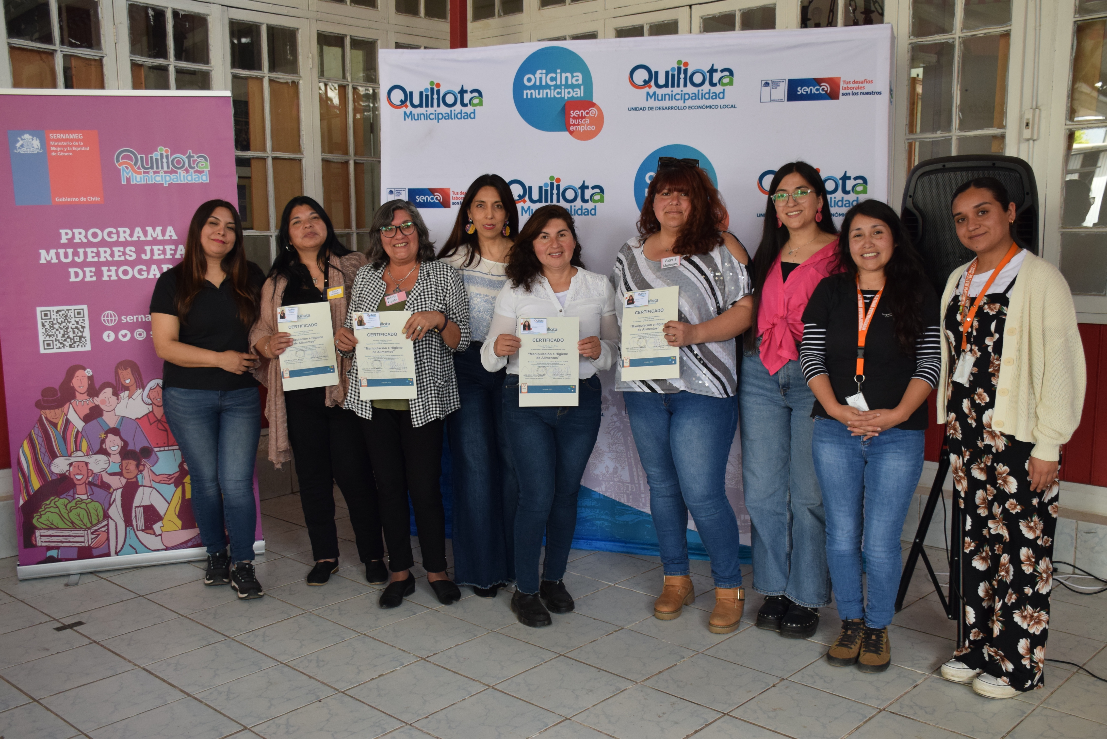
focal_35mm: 34
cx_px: 554
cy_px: 370
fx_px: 1061
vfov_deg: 38.4
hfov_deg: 55.1
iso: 800
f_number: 5
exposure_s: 1/80
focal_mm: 23
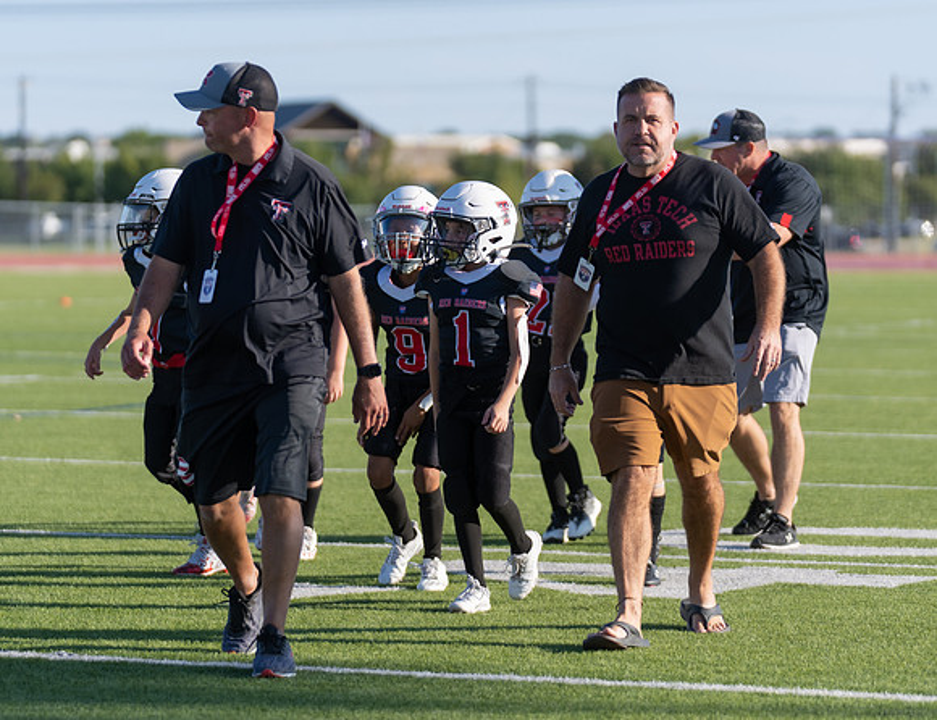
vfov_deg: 8.1
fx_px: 5066
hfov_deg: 10.6
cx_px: 453
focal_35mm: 185
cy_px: 331
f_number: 2.8
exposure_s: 1/1250
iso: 100
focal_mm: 132
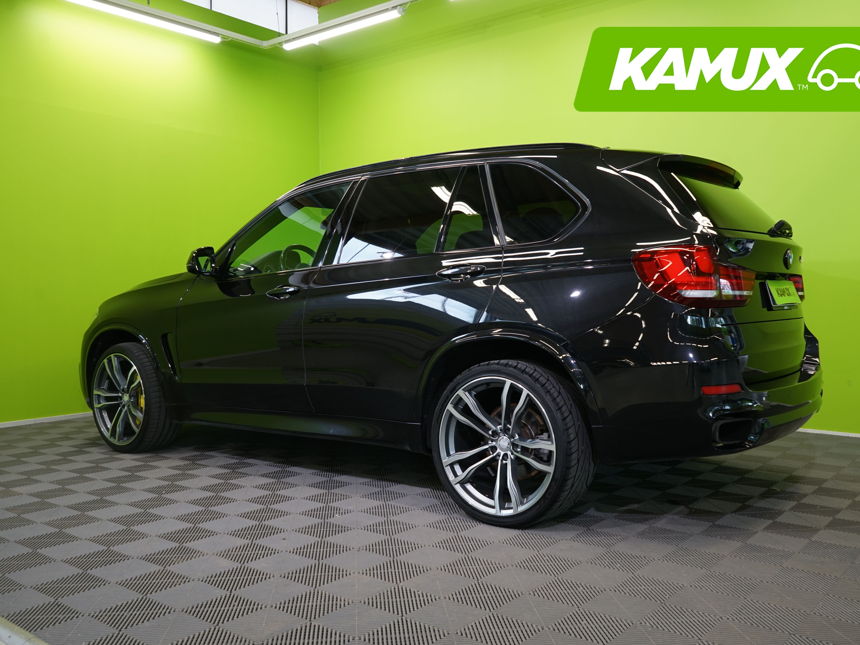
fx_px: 795
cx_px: 450
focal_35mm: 32
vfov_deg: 44.2
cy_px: 324
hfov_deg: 56.8
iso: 500
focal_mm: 29
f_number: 6.3
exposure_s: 1/30
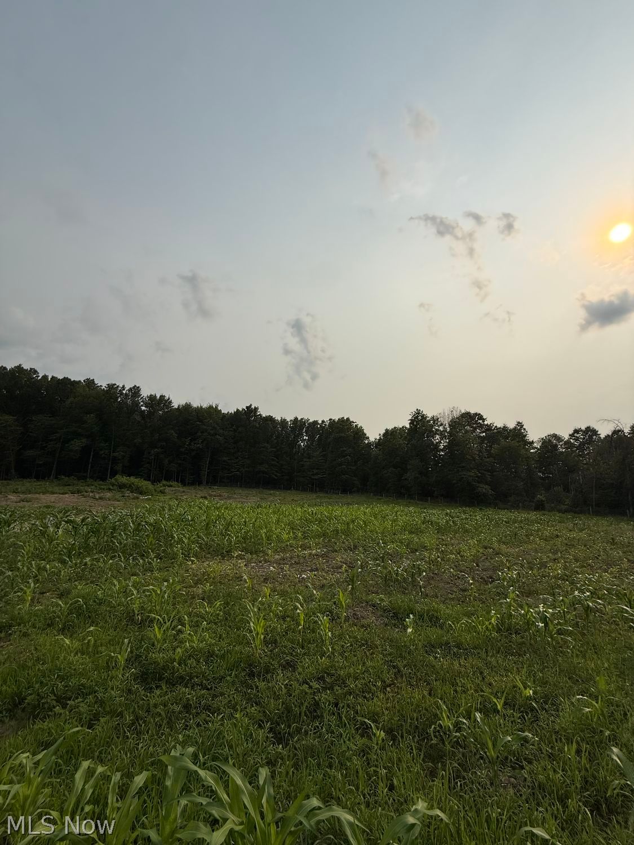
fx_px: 342
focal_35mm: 14
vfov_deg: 102.1
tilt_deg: +10.4
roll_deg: -2.4
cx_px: 317
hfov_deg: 85.7
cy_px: 422
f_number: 2.2
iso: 64
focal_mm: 2.22
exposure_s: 1/6173
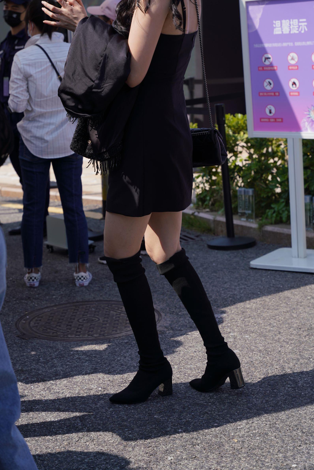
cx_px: 157
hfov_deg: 19.5
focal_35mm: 70
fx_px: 915
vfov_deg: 28.8
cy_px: 235
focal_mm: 70
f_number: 5
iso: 125
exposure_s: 1/800
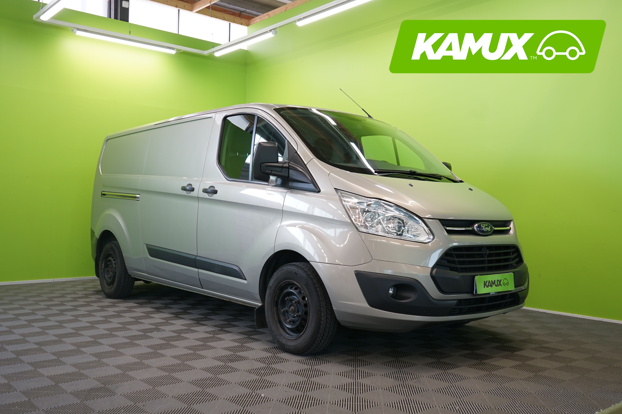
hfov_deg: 57.2
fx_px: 570
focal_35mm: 33
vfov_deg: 40.0
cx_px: 311
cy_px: 207
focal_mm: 33
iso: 400
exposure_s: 1/30
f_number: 5.6
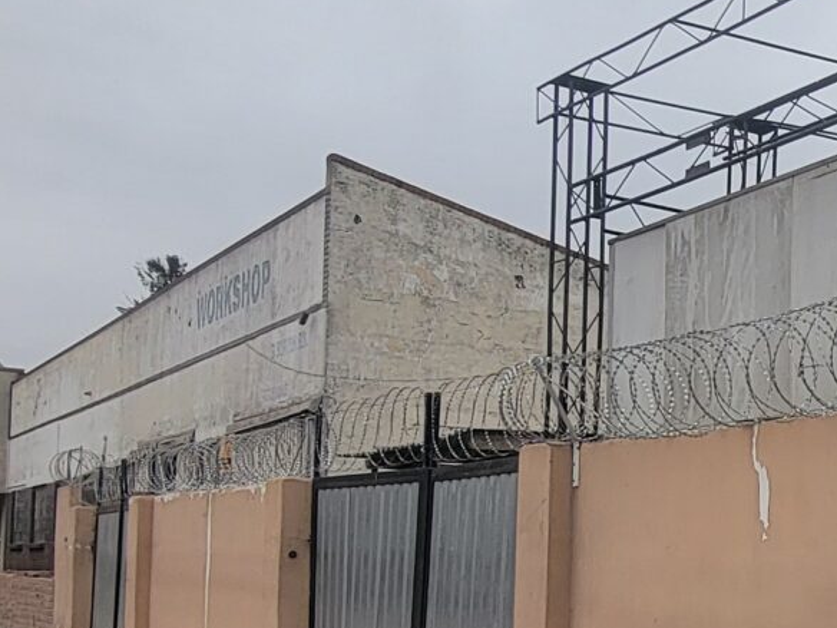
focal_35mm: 57
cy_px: 512
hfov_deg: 27.1
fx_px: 1378
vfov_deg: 25.2
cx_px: 1145
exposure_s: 1/1081
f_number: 2.2
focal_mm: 2.2
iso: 50
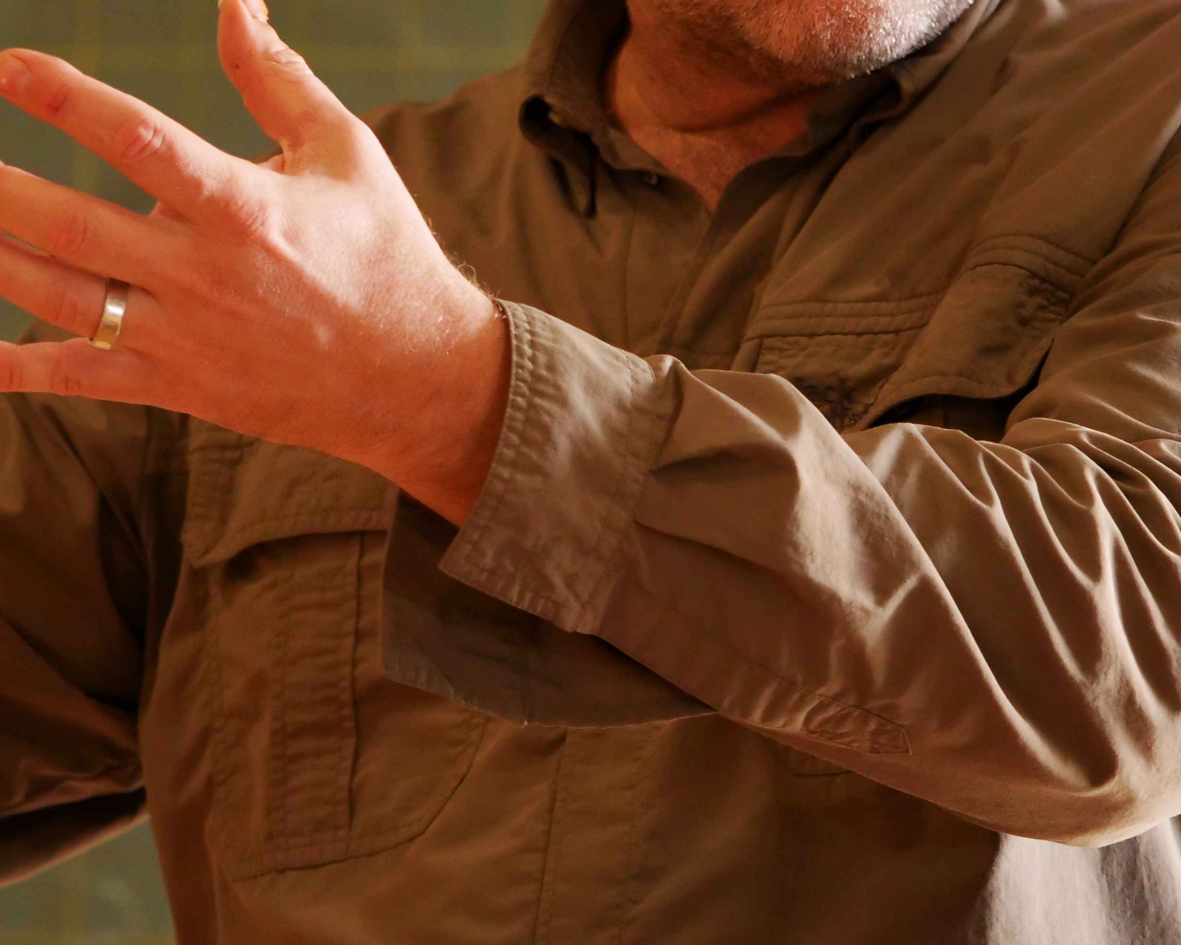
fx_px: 21530
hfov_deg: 3.1
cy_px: 83
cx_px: 403
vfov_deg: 2.5
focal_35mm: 616
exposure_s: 1/80
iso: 1600
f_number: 2.8
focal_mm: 150
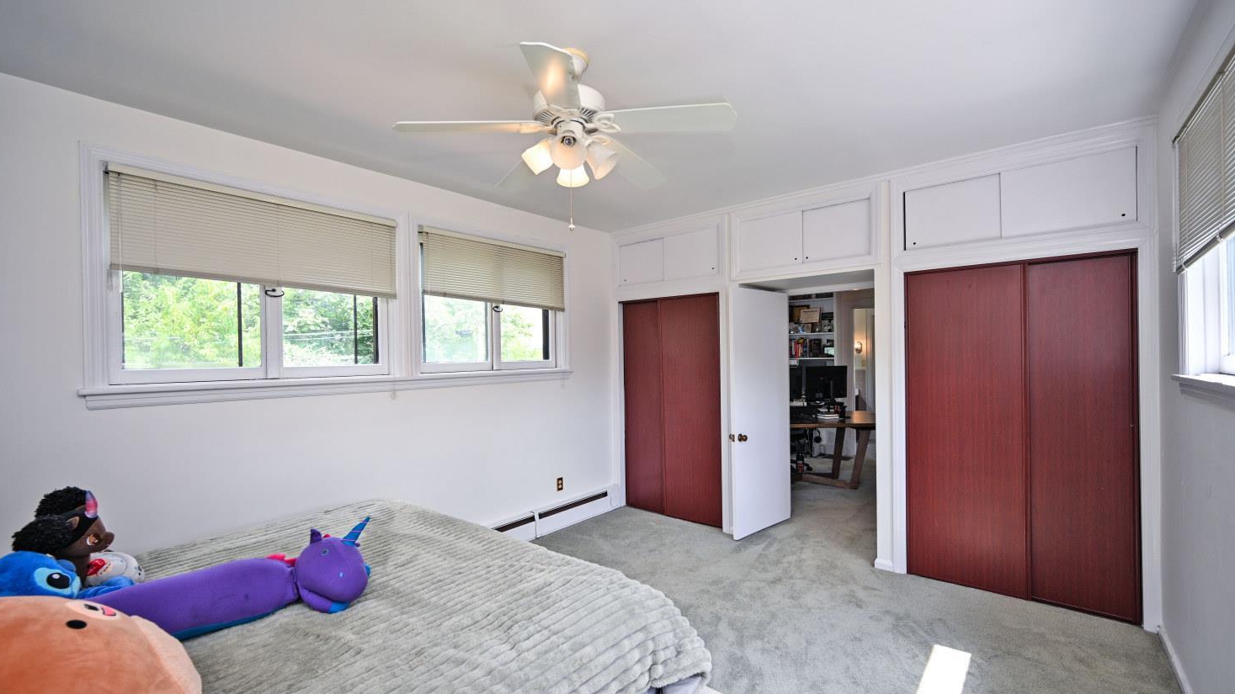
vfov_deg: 70.5
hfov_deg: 103.0
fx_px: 491
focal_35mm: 15
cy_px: 354
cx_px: 626
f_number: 4.5
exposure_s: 1/80
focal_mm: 14
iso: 200
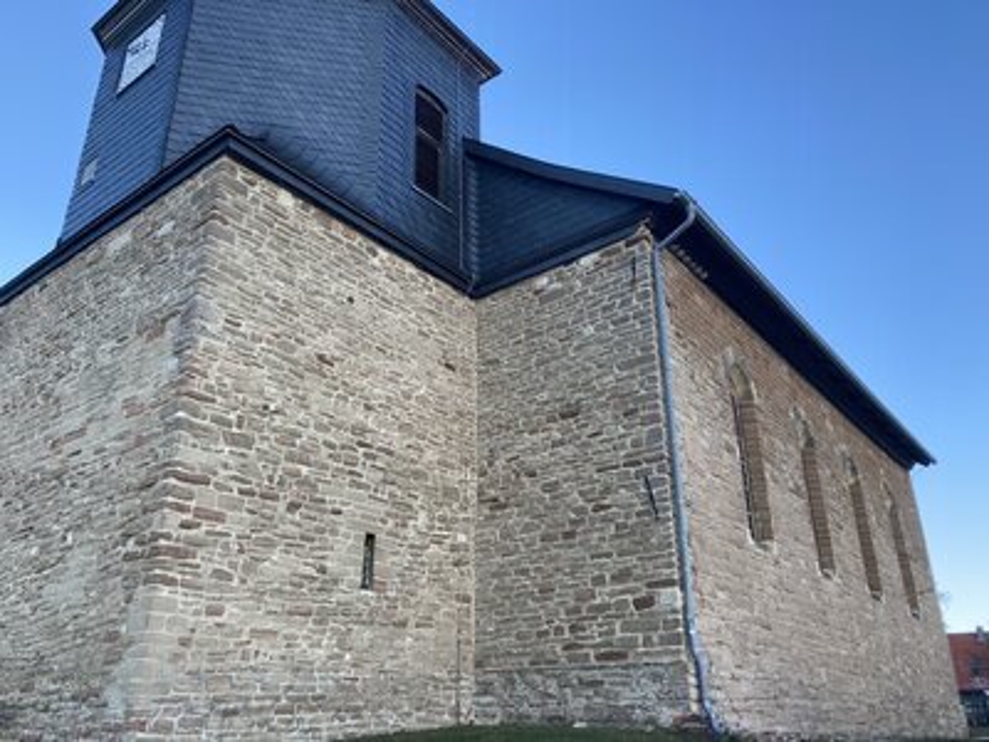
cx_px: 494
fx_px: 800
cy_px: 371
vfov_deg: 49.7
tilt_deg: +24.7
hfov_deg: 63.4
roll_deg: -0.3
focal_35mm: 28
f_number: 1.8
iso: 20
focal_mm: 3.99
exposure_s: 1/160
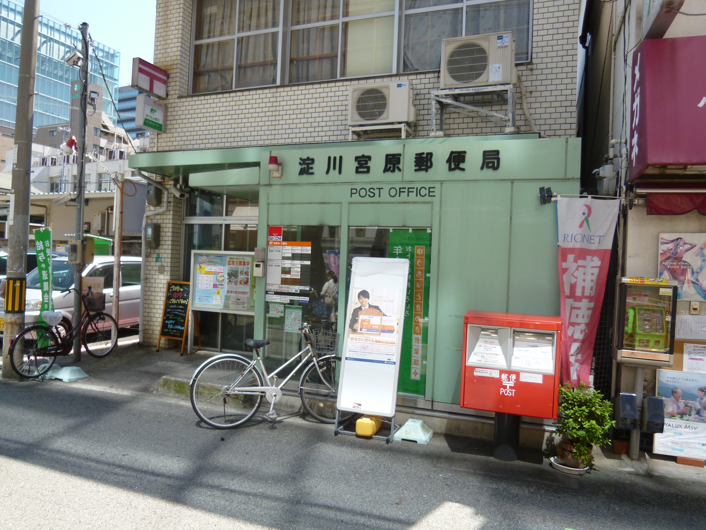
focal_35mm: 24
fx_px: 489
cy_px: 265
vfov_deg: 56.8
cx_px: 353
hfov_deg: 71.6
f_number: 2.5
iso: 100
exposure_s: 1/500
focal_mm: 4.3
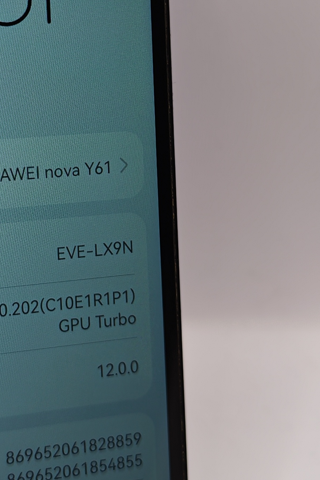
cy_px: 148
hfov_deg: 15.9
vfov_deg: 23.8
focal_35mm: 85
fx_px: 1133
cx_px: 38
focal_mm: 6.12
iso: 125
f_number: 1.9
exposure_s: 1/100
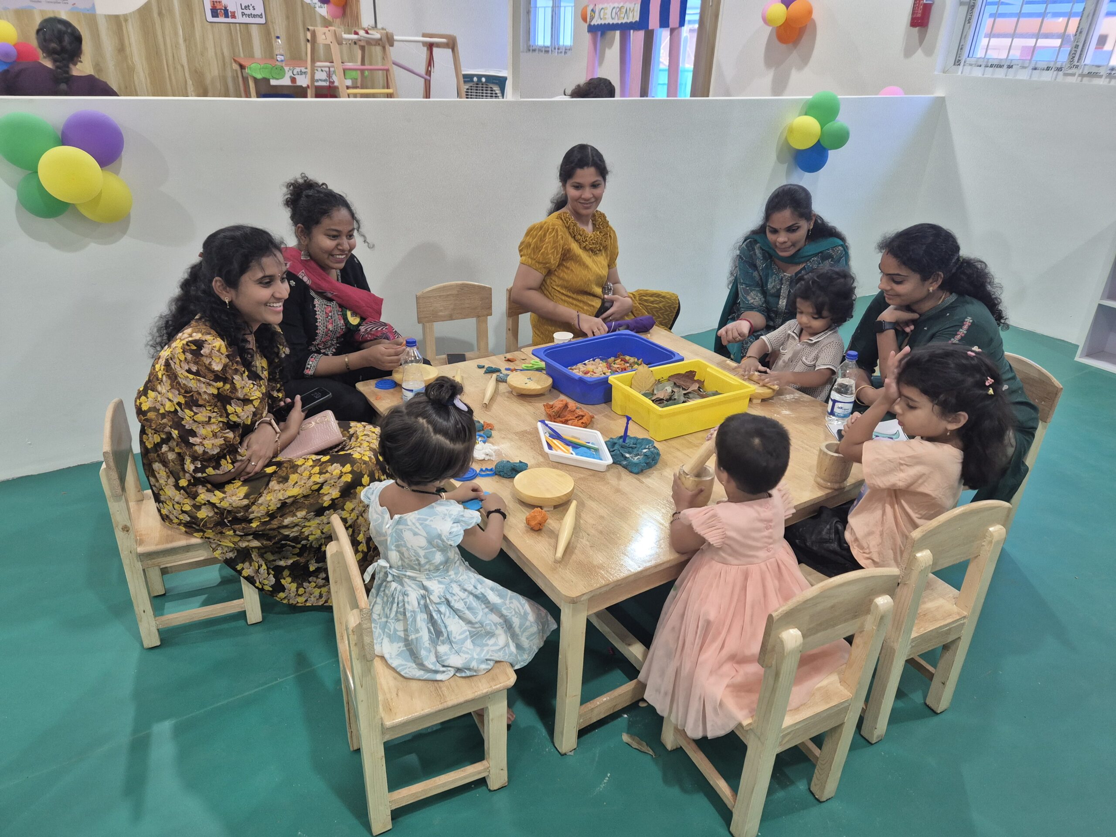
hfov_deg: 73.9
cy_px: 418
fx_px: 742
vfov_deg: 58.9
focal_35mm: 23
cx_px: 558
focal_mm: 5.4
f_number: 1.8
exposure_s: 1/100
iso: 400
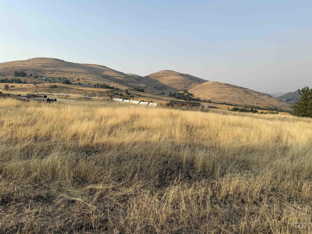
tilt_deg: -3.7
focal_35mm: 24
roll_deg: +0.2
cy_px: 117
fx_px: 216
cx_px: 156
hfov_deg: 71.6
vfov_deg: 56.8
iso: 80
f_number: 1.78
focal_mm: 6.76
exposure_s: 1/2445
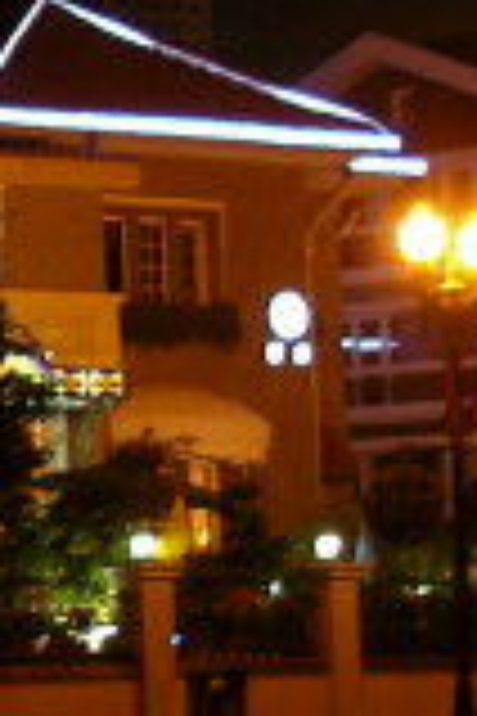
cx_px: -580
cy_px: 500
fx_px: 3160
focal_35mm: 159
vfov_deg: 12.9
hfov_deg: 8.1
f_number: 2.9
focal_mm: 6
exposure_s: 1/2
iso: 50
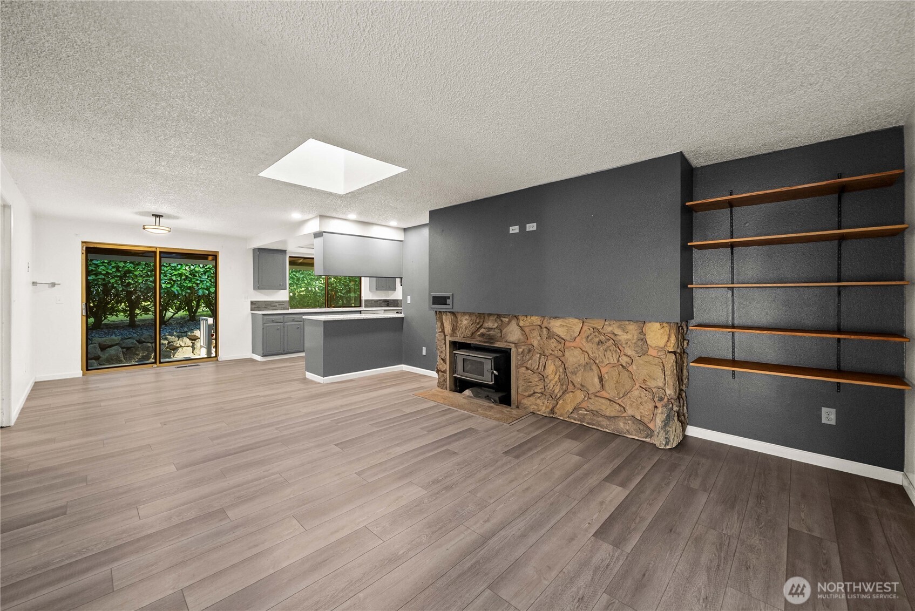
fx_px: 331
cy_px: 306
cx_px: 458
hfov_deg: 108.3
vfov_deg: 85.5
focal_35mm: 13
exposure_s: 1/10
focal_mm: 13
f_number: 7.1
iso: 6400
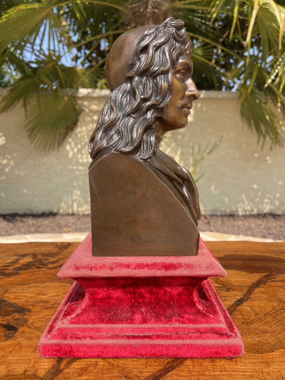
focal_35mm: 25
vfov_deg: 69.4
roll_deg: -1.2
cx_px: 142
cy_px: 190
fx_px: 274
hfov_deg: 54.9
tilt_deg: -4.6
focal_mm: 5.1
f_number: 1.6
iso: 32
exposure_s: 1/1188
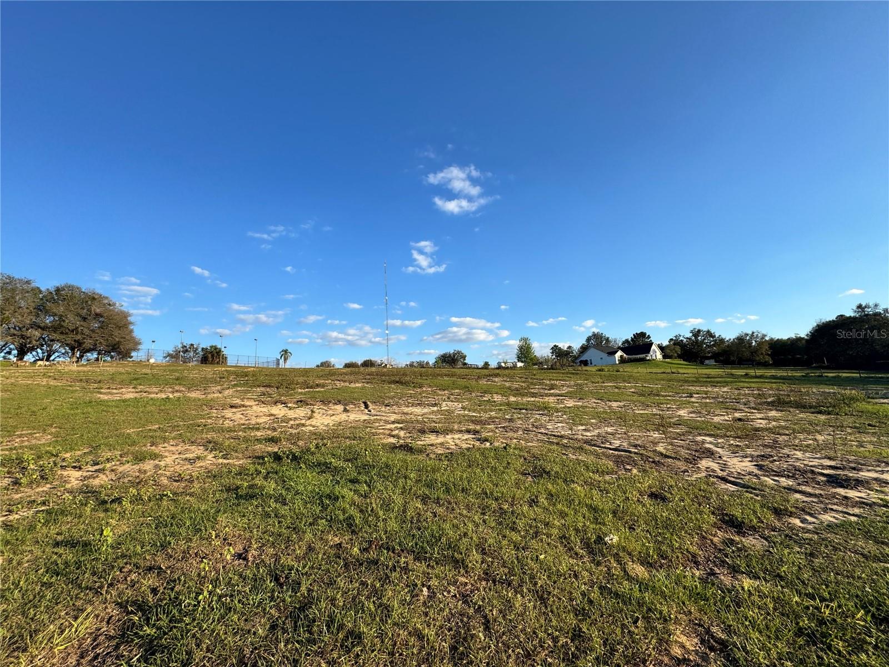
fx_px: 360
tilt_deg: +12.0
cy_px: 334
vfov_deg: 85.7
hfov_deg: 102.1
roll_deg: +2.7
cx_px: 444
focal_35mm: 14
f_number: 2.2
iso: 50
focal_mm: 2.22
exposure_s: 1/1449
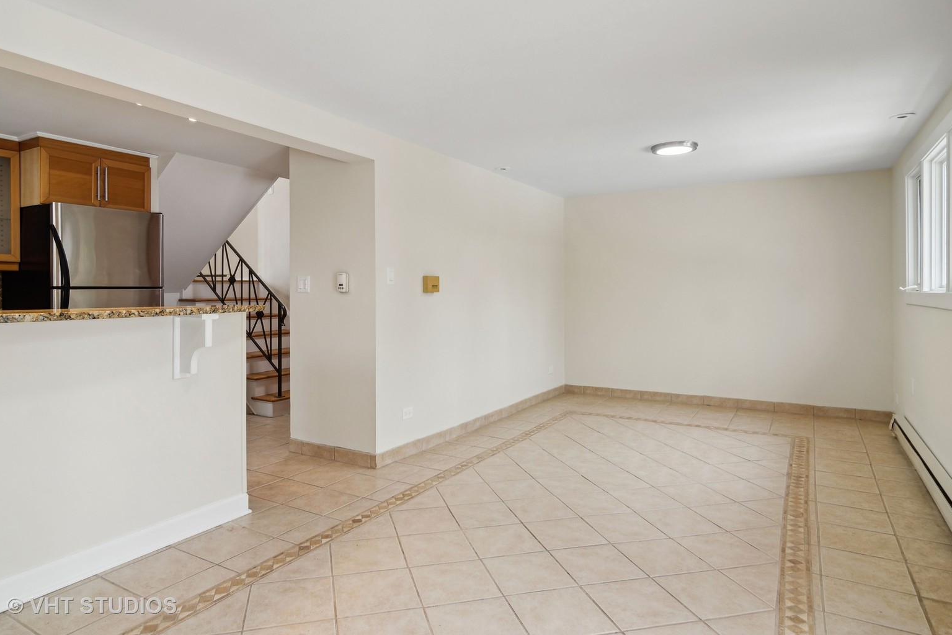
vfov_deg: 64.5
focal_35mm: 19
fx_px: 502
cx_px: 455
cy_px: 305
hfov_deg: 86.9
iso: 200
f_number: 8
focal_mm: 12
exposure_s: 1/25
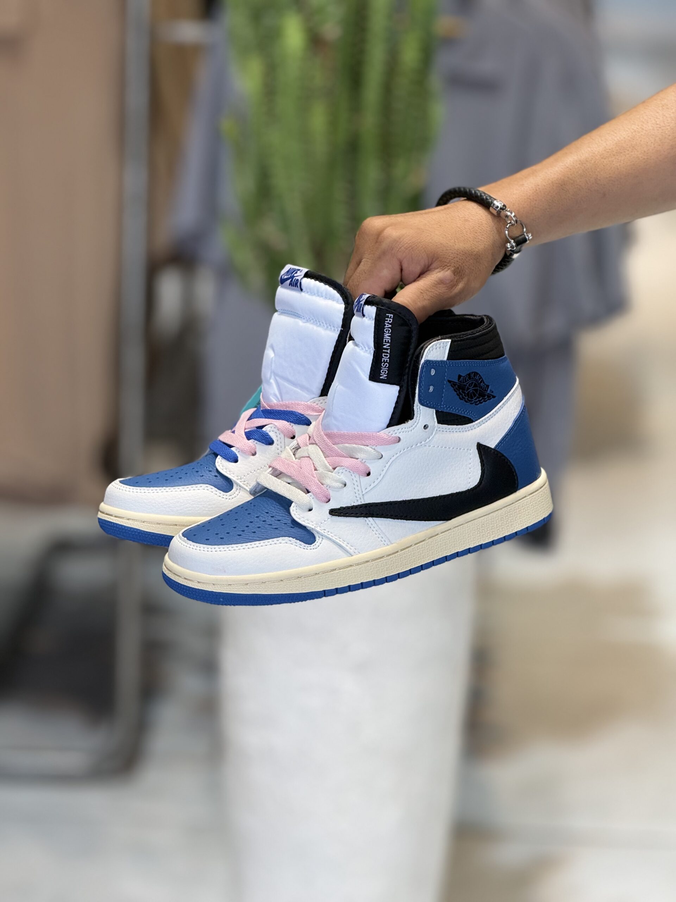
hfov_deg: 12.3
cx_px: 338
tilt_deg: -12.2
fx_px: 3125
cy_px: 451
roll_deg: -2.6
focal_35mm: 120
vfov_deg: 16.4
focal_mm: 15.66
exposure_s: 1/100
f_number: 2.8
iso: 80
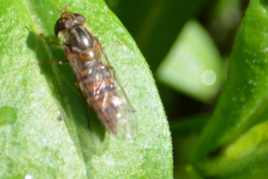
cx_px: 67
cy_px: 91
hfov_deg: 2.9
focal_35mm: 702
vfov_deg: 2.0
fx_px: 5226
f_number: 8
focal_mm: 300
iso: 110
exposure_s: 1/125
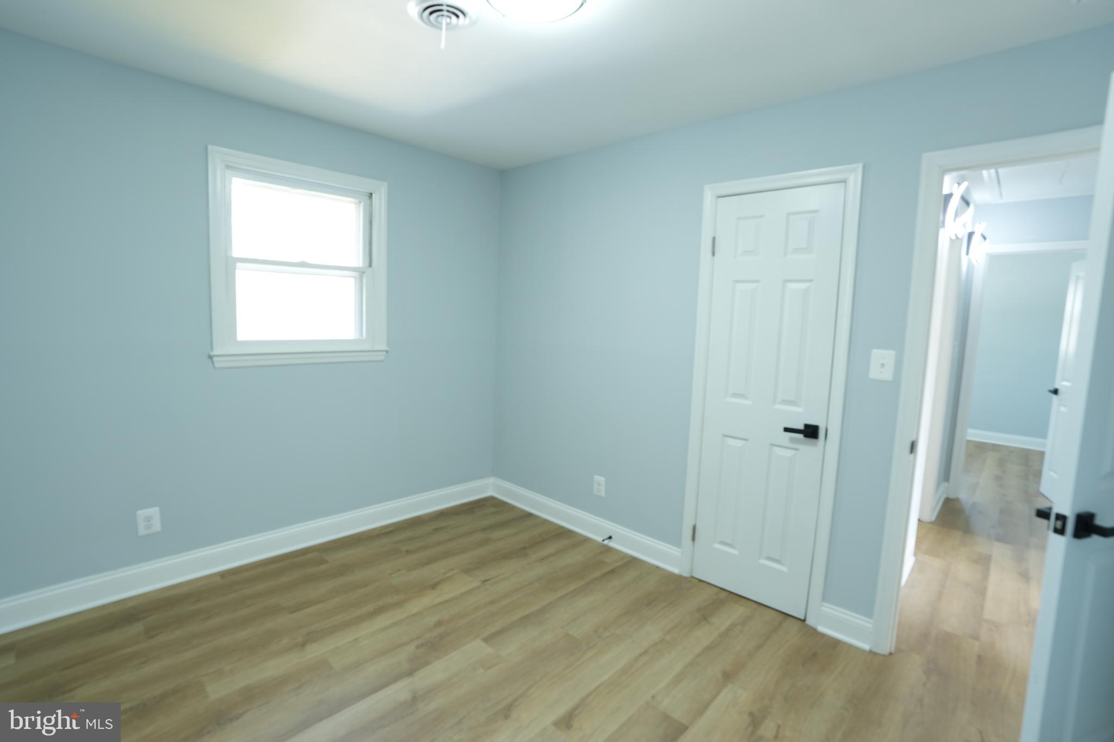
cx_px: 557
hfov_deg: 96.7
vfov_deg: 73.7
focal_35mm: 16
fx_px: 495
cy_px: 371
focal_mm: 16
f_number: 5.6
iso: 100
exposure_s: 1/4
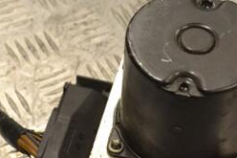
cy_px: 145
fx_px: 1099
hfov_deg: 12.3
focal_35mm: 167
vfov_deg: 8.2
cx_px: 136
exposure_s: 1/320
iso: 3200
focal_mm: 46
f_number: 9
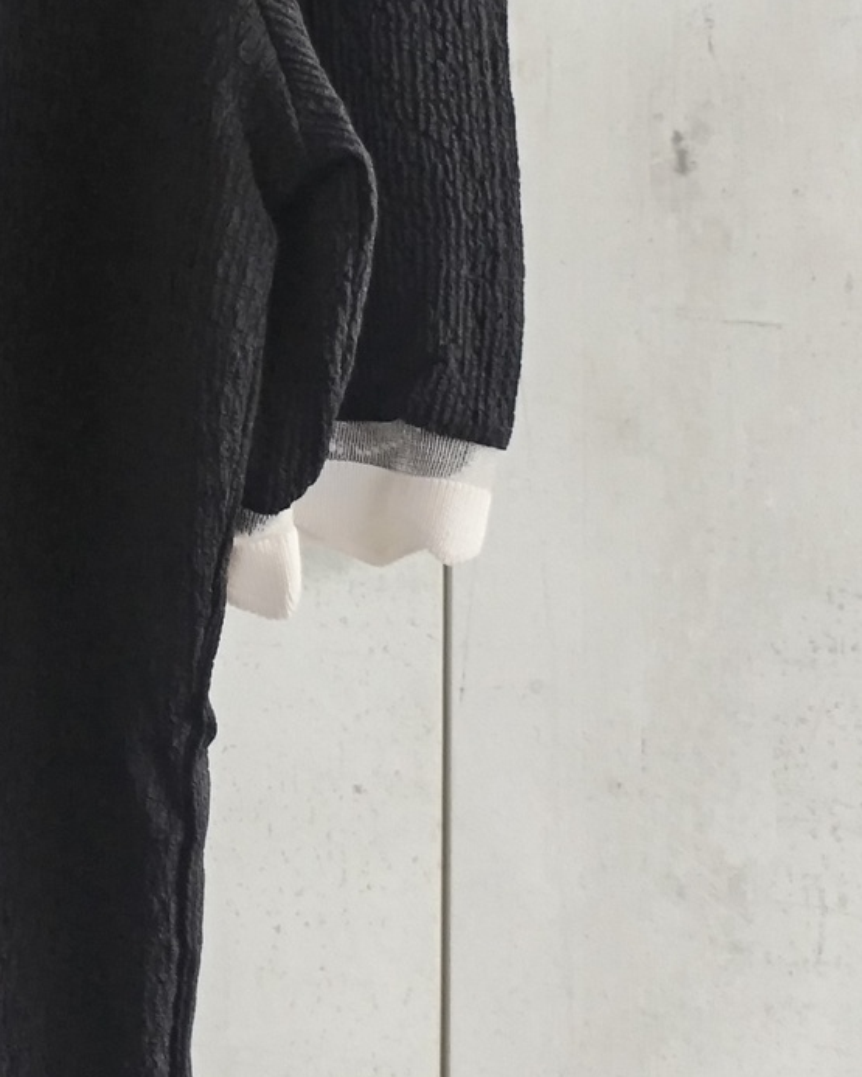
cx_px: -460
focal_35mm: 98
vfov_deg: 19.3
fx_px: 3123
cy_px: 171
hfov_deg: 14.6
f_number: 1.8
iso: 117
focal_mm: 4.75
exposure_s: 1/50
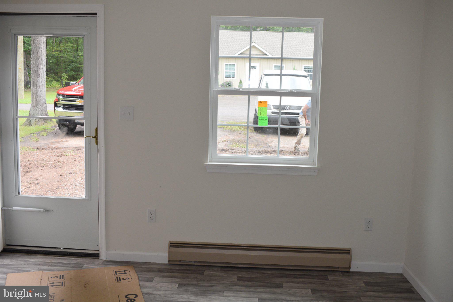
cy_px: 151
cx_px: 226
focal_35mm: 38
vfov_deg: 35.5
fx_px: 472
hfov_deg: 51.3
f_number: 5.6
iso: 360
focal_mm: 25
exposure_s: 1/125
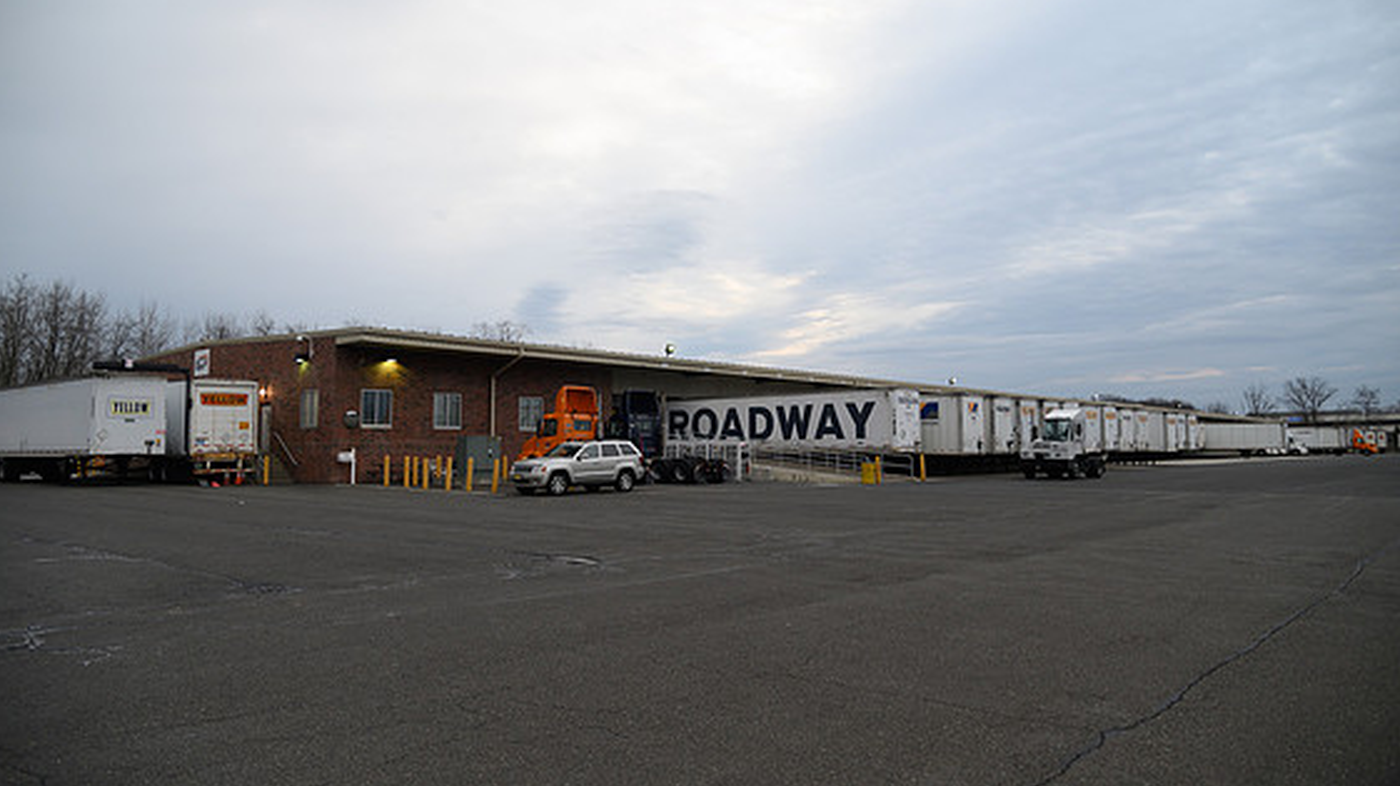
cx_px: 691
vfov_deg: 44.3
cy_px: 349
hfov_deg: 71.9
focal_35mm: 26
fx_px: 965
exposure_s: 1/80
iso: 400
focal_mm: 24
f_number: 4
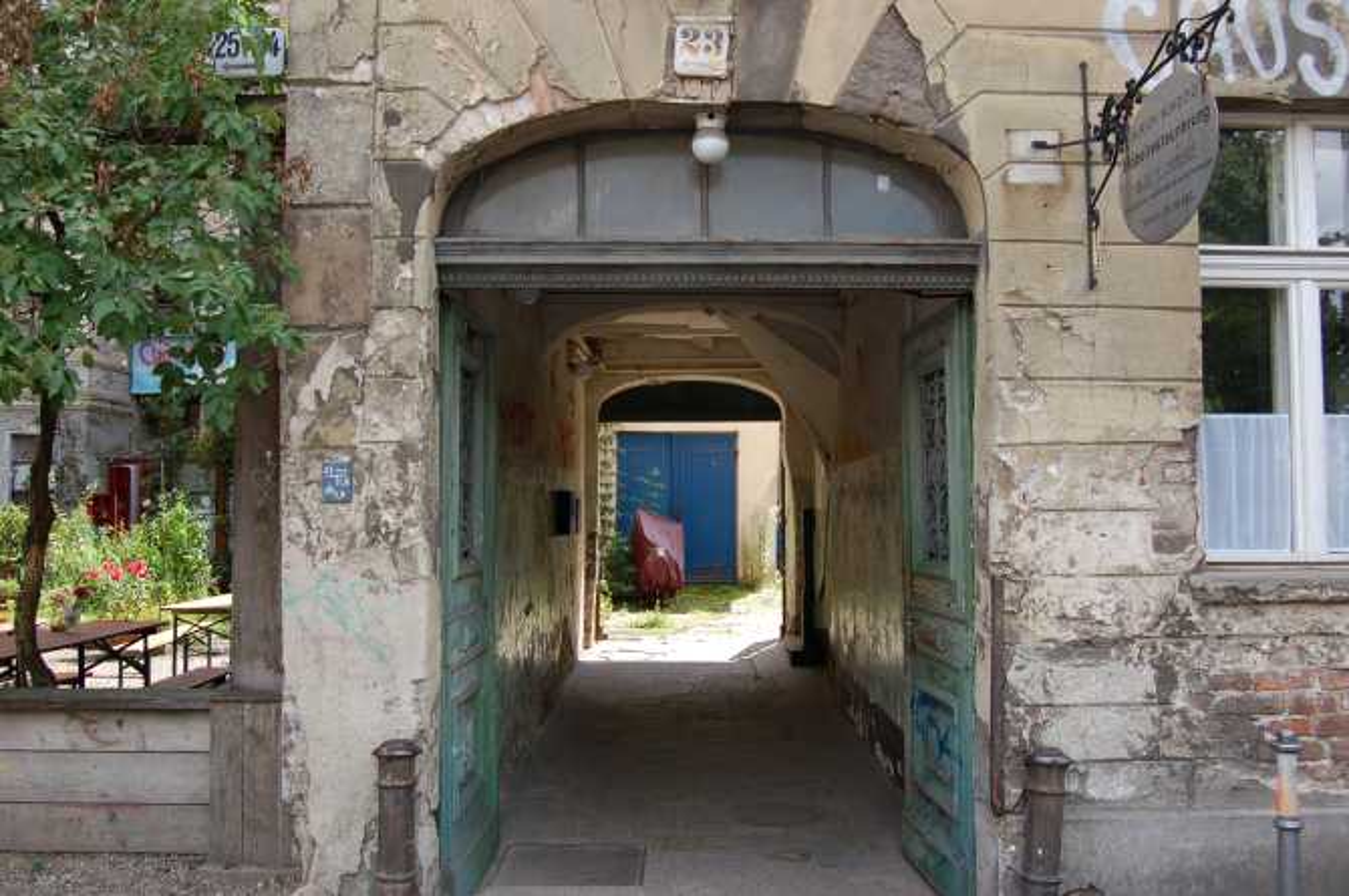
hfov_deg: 57.3
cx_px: 674
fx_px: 1235
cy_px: 448
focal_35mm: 33
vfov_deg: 39.9
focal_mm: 22
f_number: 6.3
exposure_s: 1/160
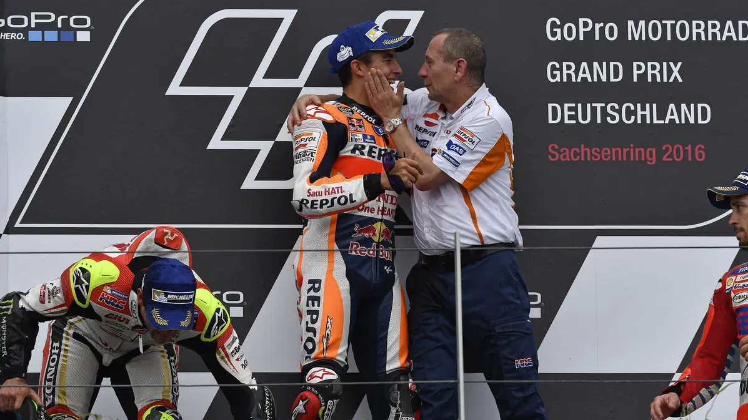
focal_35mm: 630
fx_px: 12494
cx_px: 374
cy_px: 227
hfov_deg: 3.4
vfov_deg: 1.9
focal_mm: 400
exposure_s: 1/2000
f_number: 6.3
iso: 400
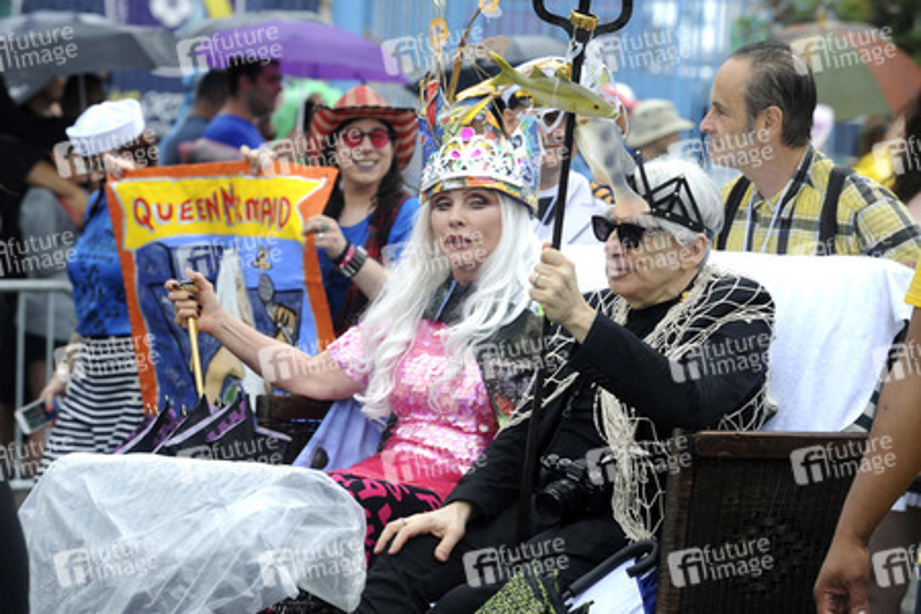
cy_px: 307
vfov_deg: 8.9
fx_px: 3965
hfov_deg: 13.2
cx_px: 460
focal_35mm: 155
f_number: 9
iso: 640
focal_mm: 155
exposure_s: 1/400
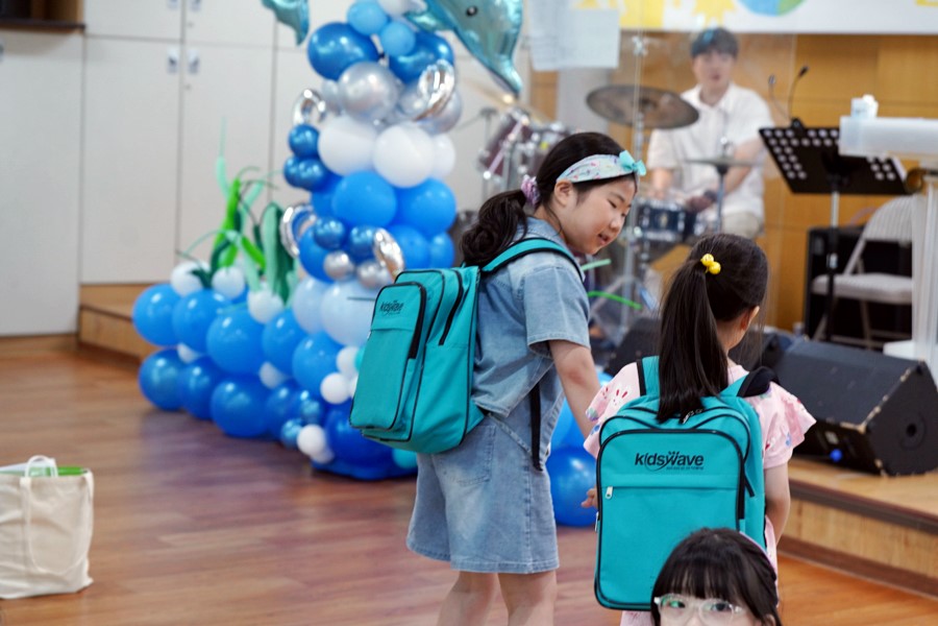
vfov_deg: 17.3
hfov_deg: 25.7
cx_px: 469
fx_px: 2058
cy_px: 313
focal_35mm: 79
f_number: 4
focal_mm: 79
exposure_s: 1/160
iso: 1600
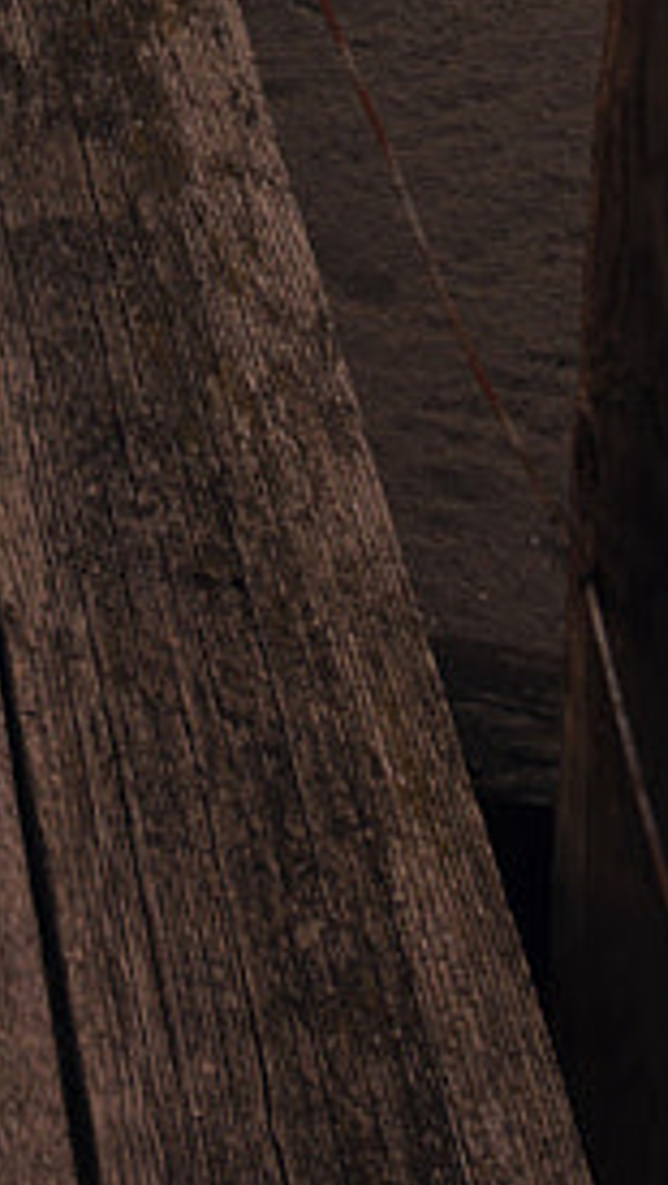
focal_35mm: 122
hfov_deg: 8.8
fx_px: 3836
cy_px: -1737
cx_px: -1069
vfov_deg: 12.9
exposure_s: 20
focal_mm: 20
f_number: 13
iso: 100
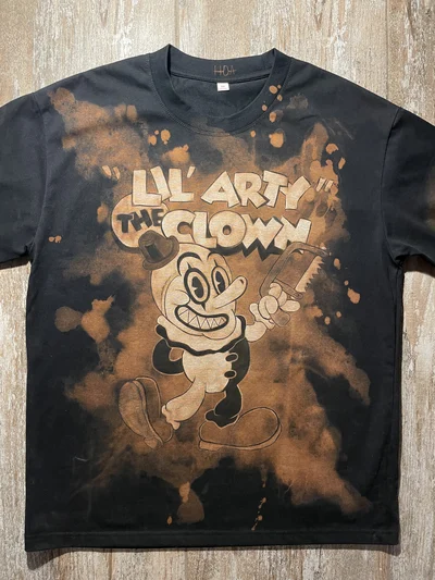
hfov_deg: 53.1
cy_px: 290
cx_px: 218
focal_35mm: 26
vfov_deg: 67.3
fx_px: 435
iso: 80
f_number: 1.6
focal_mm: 4.2
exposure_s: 1/50
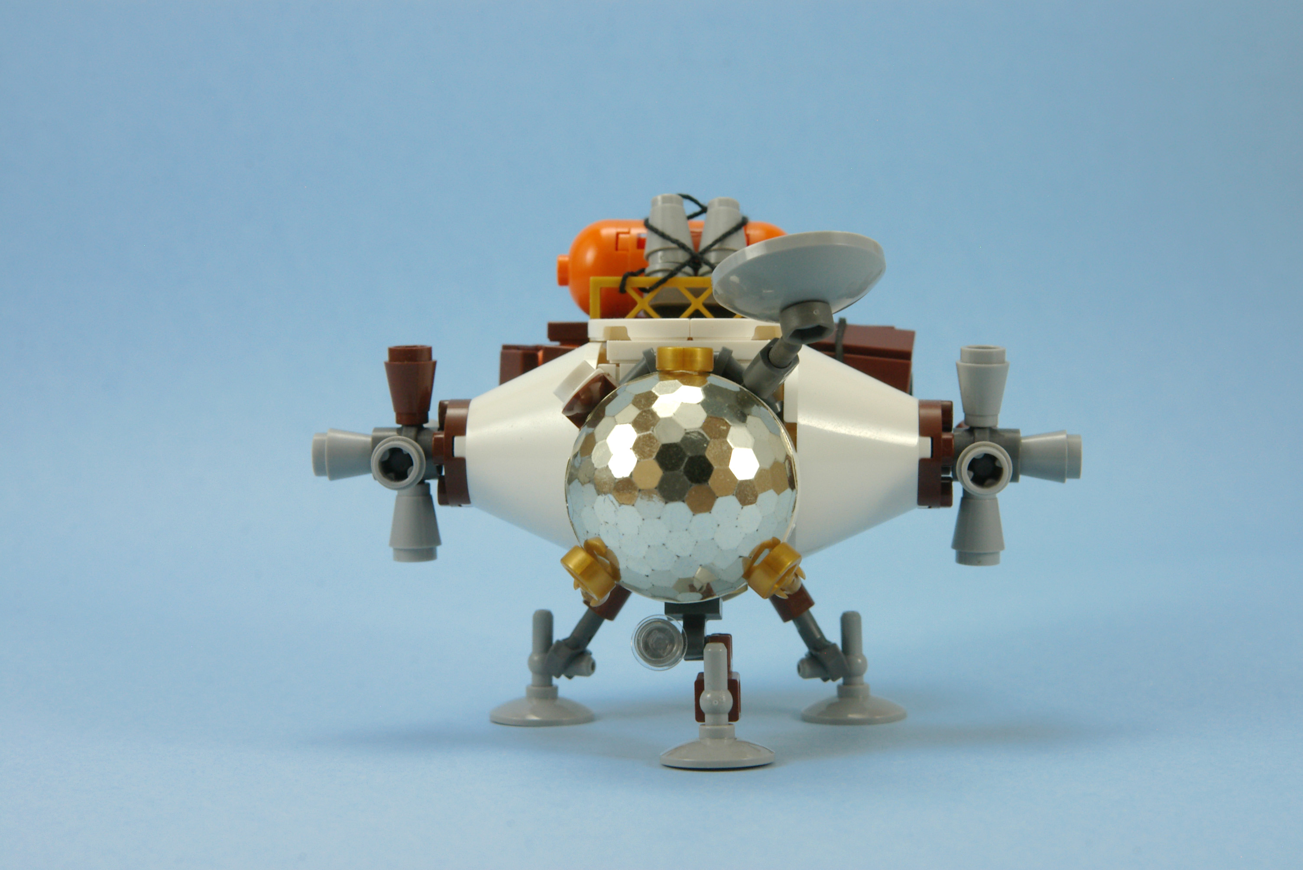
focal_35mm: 105
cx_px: 652
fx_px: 3802
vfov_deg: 13.1
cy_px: 435
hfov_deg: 19.4
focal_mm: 70
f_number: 11
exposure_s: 1/15
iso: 400
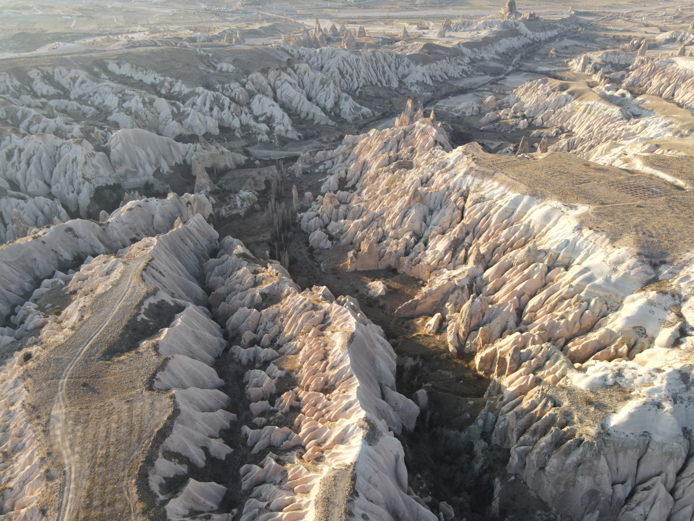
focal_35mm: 24
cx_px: 347
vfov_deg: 56.8
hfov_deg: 71.6
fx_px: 481
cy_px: 260
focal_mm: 4.5
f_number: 2.8
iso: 100
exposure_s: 1/120
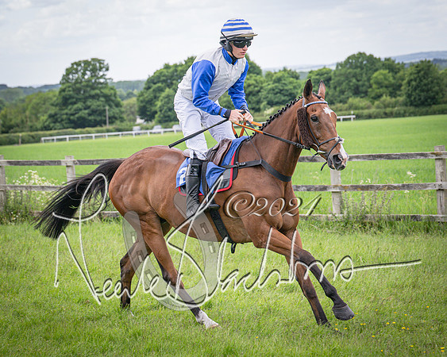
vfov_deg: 12.2
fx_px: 1675
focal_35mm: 127
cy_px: 169
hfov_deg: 15.2
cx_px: 188
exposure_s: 1/1600
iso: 400
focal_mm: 70
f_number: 4
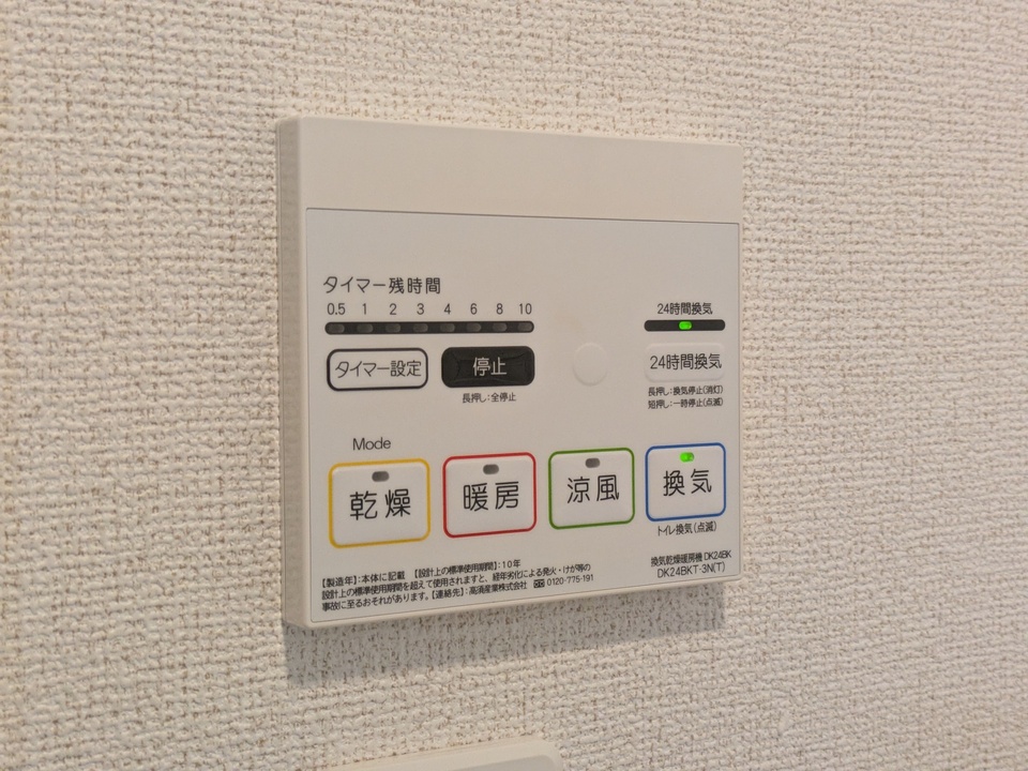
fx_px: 1515
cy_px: 386
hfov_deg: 37.5
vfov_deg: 28.6
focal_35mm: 51
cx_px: 514
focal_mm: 5.43
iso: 303
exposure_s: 1/50
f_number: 1.89
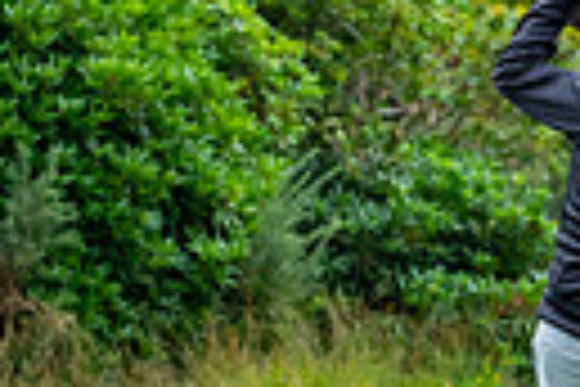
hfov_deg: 3.8
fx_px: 8715
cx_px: 1281
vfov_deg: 2.5
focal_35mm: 541
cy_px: 223
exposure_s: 1/640
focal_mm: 120
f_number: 5.6
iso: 1000
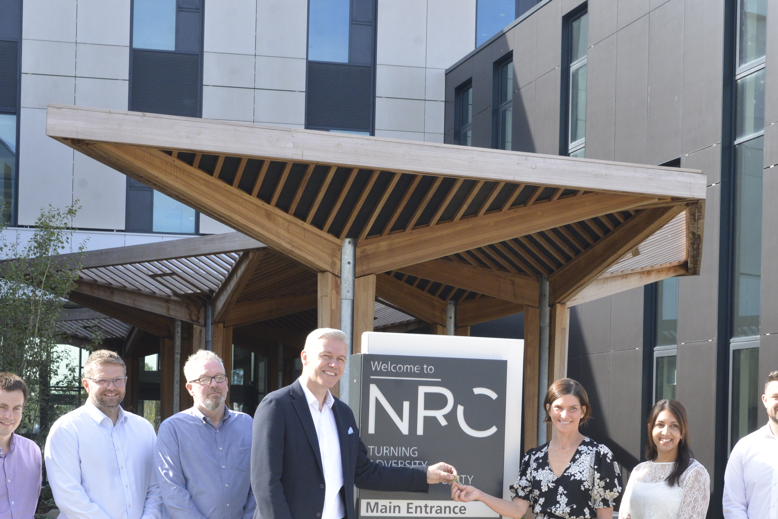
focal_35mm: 66
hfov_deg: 30.5
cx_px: 405
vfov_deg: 20.3
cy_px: 439
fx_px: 1427
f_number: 13
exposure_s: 1/640
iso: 1600
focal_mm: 38
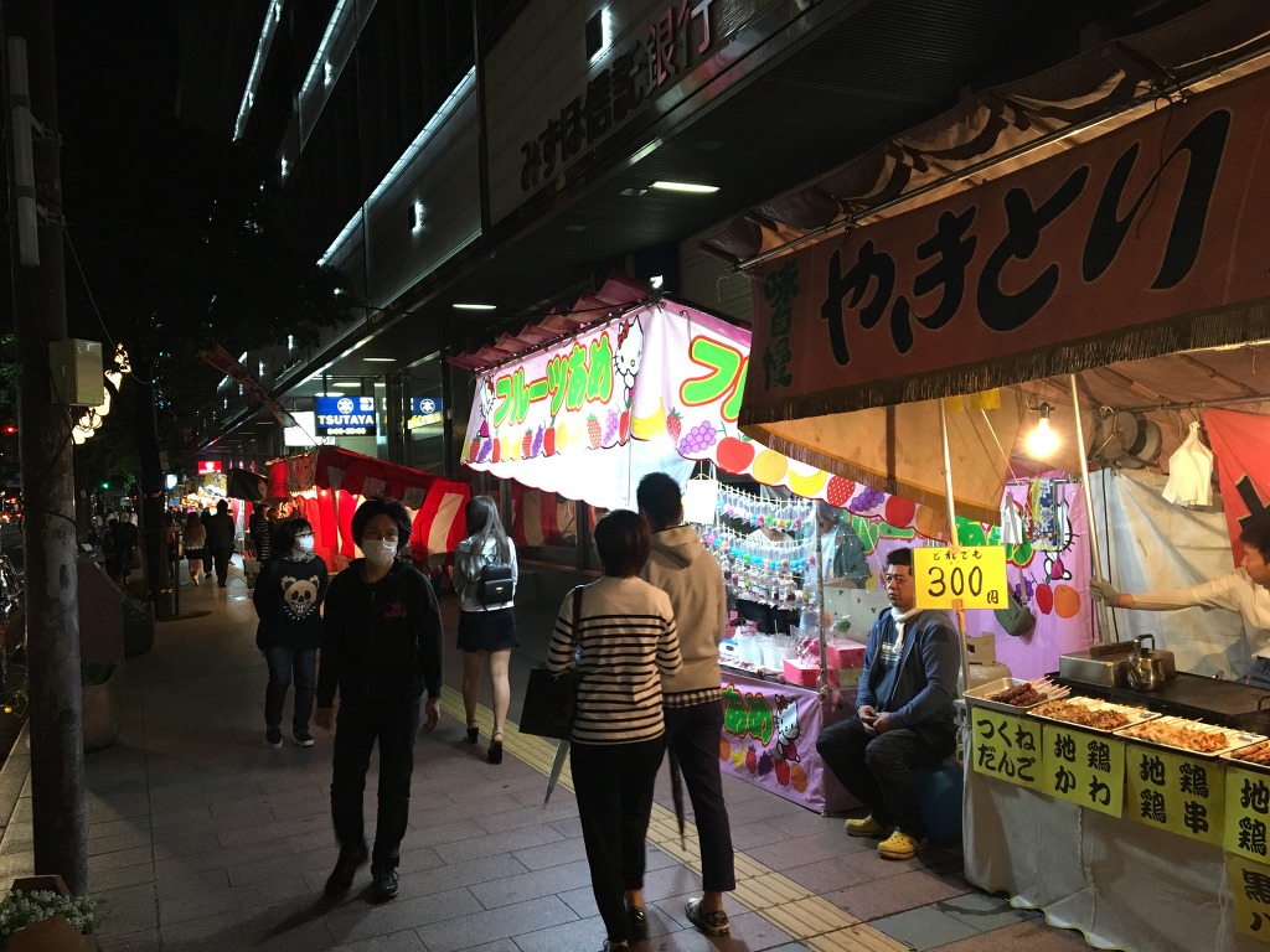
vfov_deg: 48.2
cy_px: 476
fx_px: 1064
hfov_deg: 61.7
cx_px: 635
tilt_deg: +0.3
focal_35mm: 29
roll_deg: +2.1
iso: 160
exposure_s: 1/30
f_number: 2.2
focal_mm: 4.15
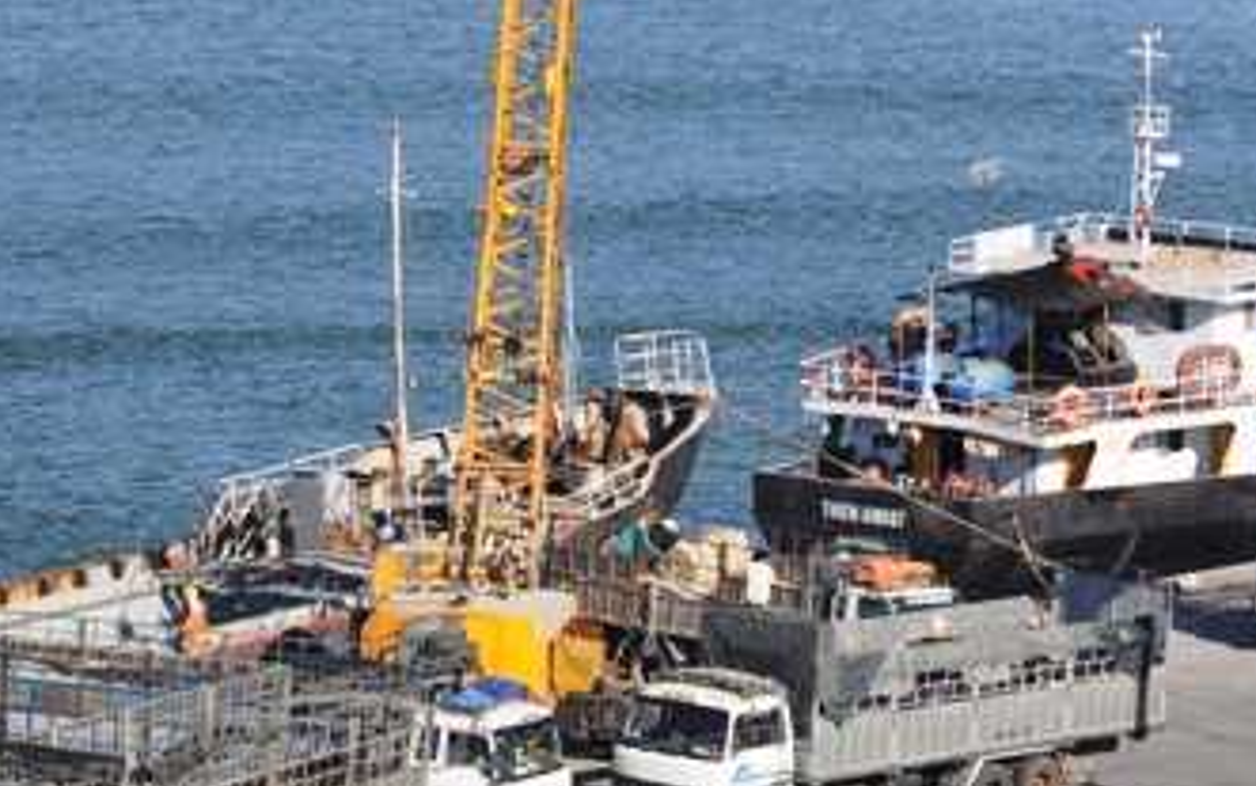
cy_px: 243
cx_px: 863
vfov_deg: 5.0
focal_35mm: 260
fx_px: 8907
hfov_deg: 8.1
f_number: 8
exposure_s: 1/1000
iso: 320
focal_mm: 75
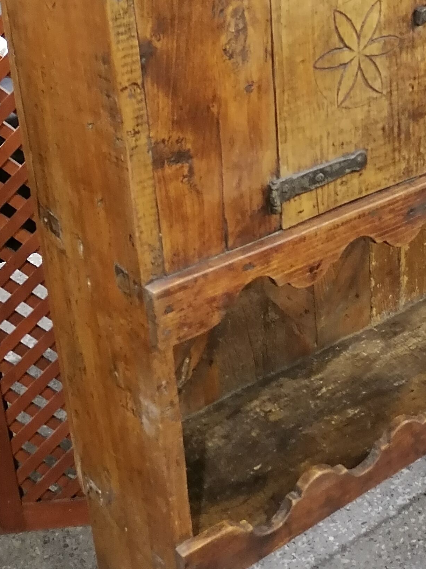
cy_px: 100
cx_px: 371
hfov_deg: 22.5
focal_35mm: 64
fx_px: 1050
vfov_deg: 29.5
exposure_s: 1/25
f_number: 1.8
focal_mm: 5.4
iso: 500
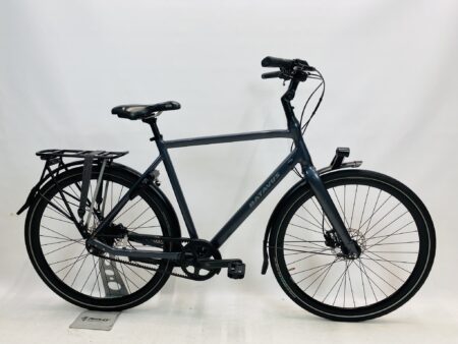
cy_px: 172
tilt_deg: -7.0
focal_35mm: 26
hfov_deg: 67.3
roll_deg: +0.1
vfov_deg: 53.1
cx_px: 229
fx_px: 344
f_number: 1.8
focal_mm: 4.25
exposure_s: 1/100
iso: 50
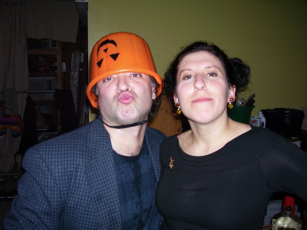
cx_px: 154
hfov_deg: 54.0
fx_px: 302
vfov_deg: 41.8
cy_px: 115
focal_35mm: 34
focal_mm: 5.6
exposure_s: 1/60
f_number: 2.7
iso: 125
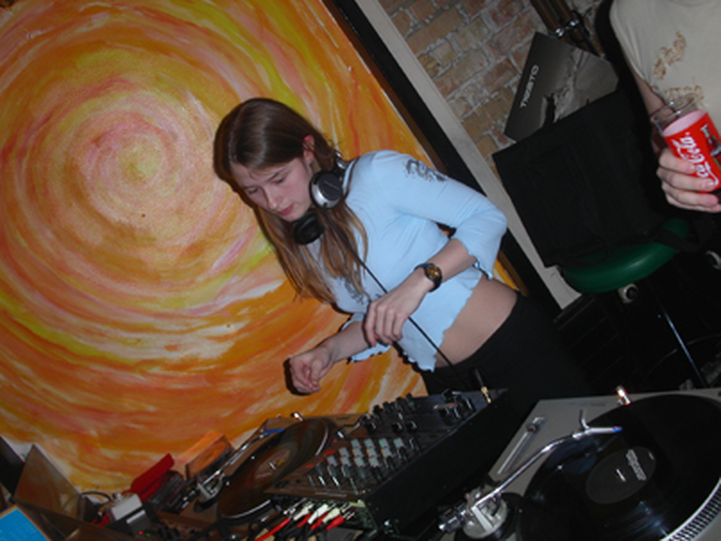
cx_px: 360
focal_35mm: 38
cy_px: 270
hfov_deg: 49.0
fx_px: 791
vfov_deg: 37.7
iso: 100
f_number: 2.8
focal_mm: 7.8
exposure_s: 1/30
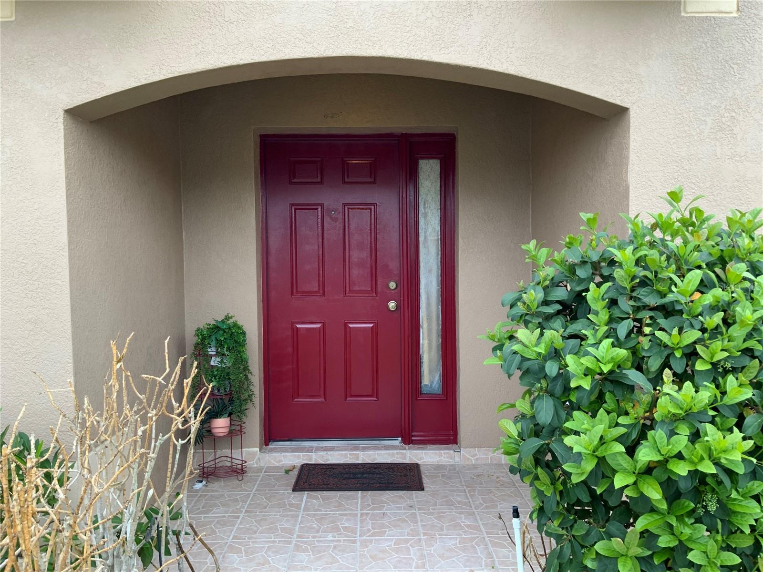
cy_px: 286
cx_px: 382
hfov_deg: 61.7
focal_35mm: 29
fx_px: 639
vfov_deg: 48.2
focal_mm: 3
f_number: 1.8
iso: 25
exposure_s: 1/122
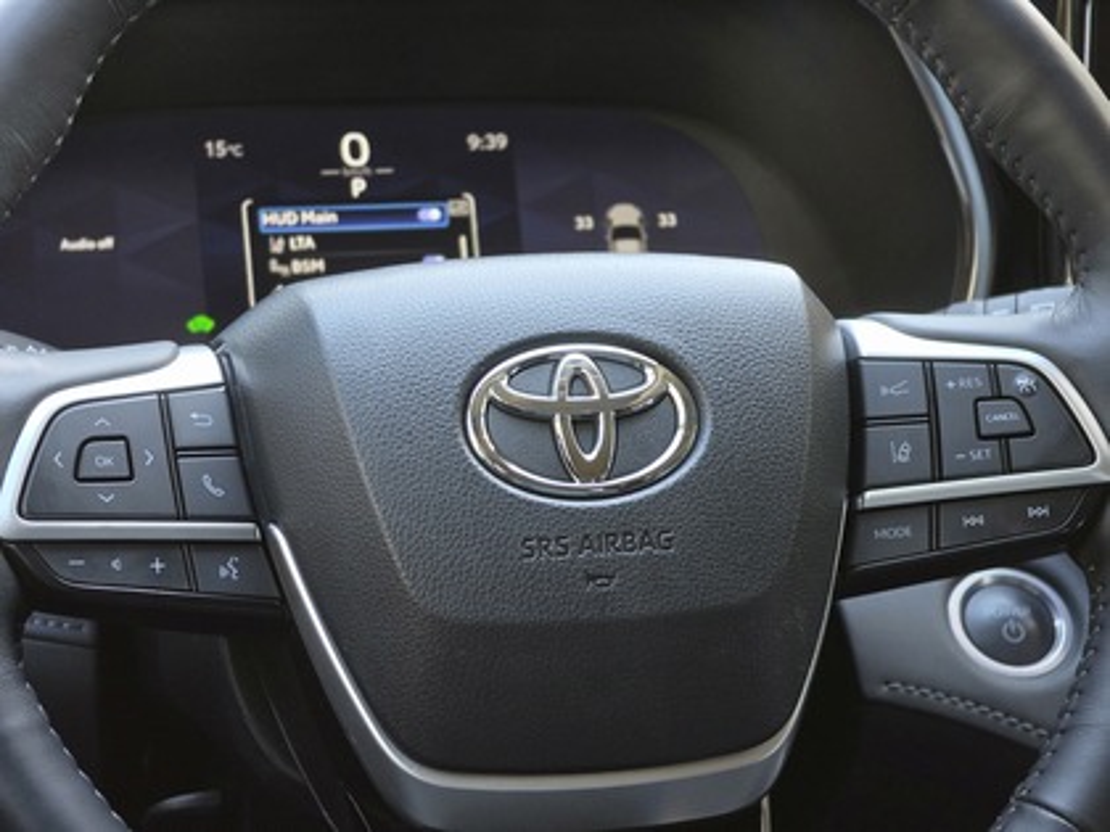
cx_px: 555
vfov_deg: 12.9
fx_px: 3688
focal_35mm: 115
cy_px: 416
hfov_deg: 17.1
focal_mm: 18.6
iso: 400
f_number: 2.9
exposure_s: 1/120
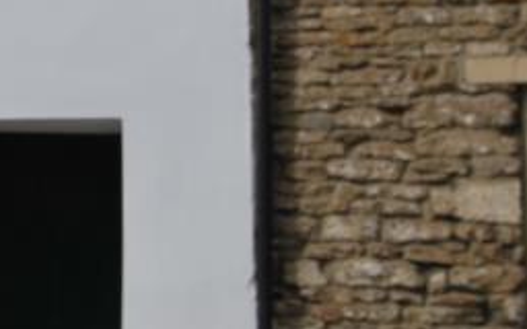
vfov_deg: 12.0
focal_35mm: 107
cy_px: -62
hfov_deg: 18.4
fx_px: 1537
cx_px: -117
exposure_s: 1/320
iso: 100
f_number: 9
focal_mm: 20
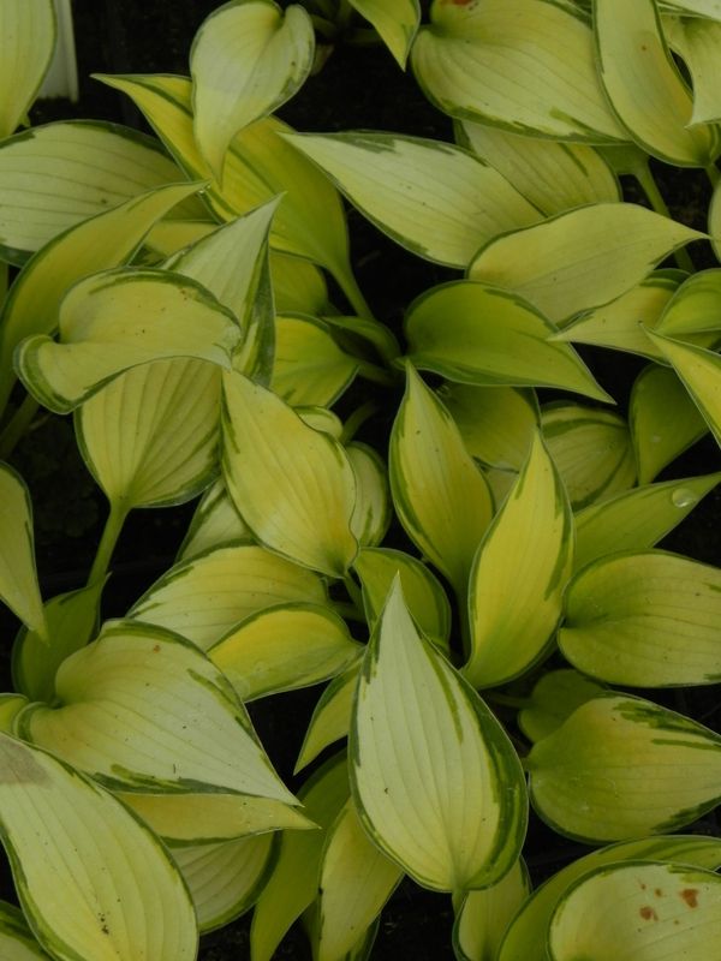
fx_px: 3999
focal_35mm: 144
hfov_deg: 10.3
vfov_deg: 13.7
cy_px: 480
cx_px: 360
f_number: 5
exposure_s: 1/800
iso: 160
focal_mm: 25.7
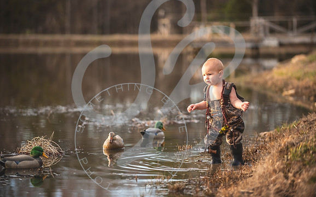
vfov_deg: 9.2
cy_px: 93
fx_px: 1223
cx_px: 156
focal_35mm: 142
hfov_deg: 14.7
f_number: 2.8
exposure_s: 1/400
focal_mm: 135
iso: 100
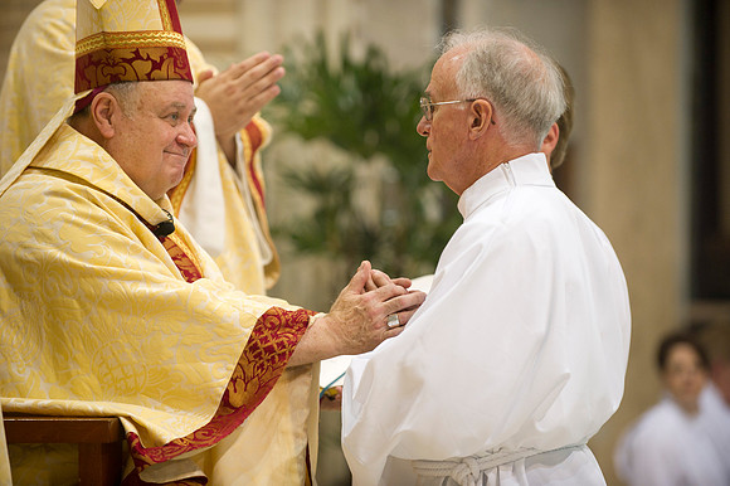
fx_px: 3445
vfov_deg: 8.1
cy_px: 243
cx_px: 365
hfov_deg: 12.1
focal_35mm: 170
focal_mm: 170
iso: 2000
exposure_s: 1/100
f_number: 2.8
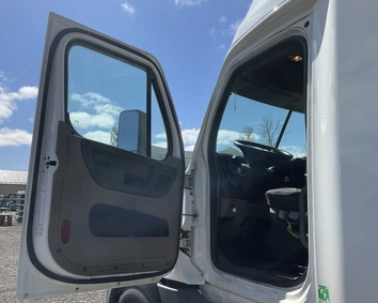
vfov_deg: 45.8
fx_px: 358
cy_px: 151
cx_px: 169
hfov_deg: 55.6
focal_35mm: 32
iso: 25
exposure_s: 1/2320
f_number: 1.8
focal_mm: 3
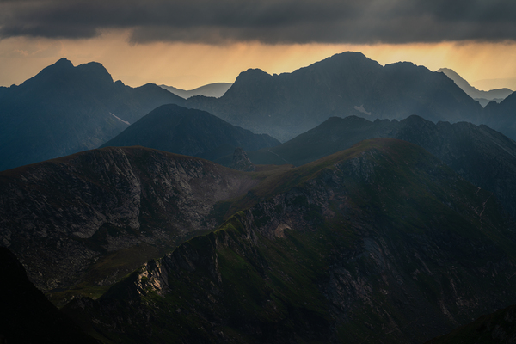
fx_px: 1433
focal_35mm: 100
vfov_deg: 13.7
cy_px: 172
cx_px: 258
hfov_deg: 20.4
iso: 50
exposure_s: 1/1000
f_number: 4.5
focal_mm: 100
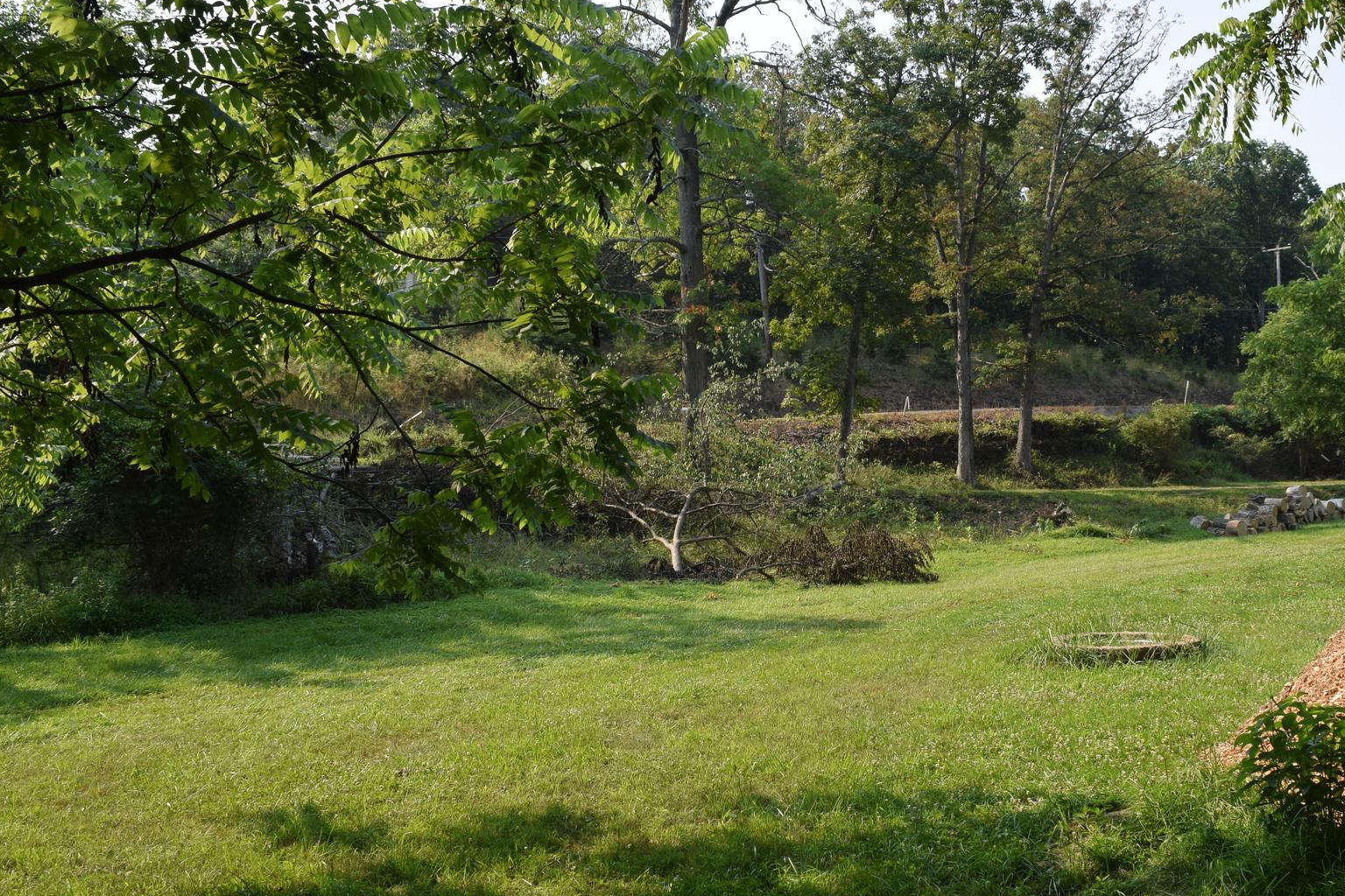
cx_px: 834
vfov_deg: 36.9
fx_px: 1345
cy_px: 431
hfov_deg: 52.6
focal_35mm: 36
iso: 200
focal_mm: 18
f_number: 9
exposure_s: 1/320
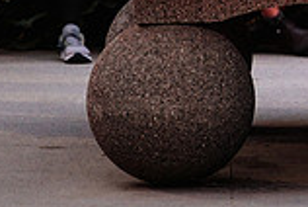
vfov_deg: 2.8
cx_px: 439
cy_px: -160
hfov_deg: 4.2
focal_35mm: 492
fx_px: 4217
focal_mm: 83.8
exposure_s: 1/200
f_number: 2.8
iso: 1600
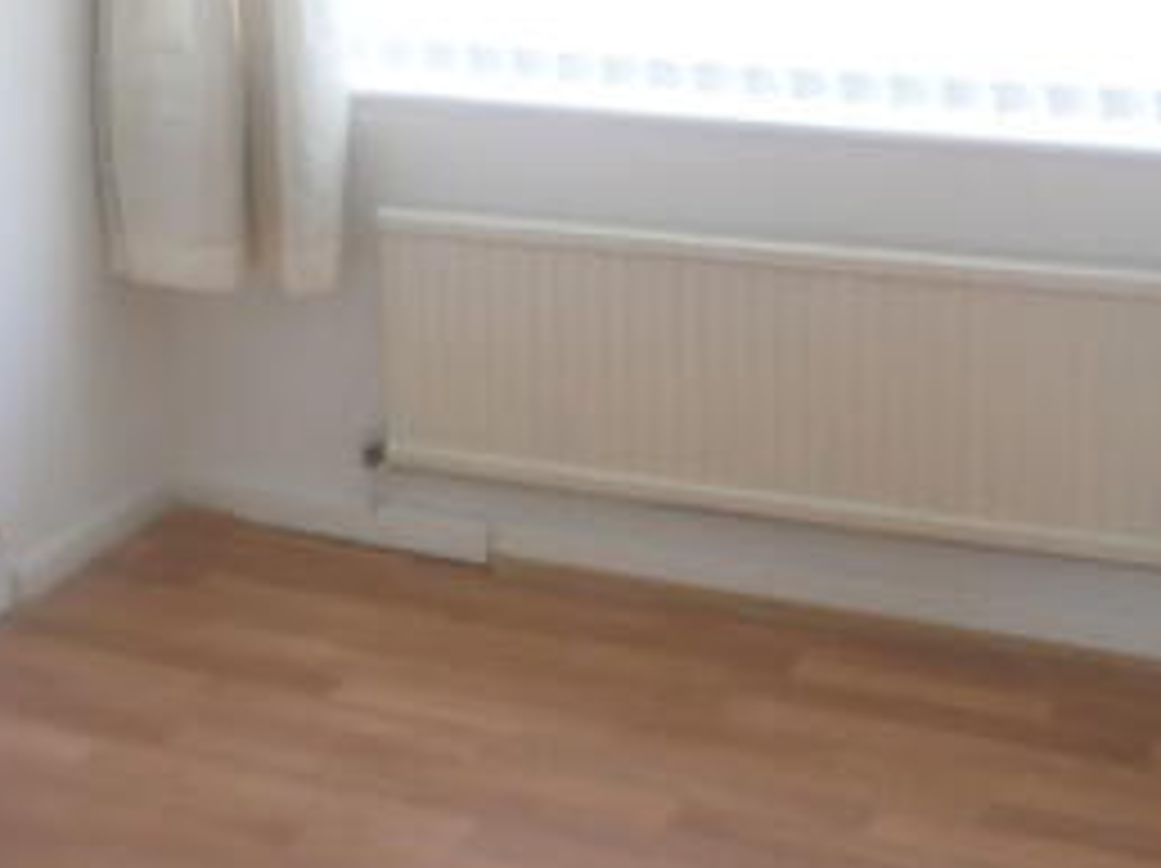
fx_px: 2044
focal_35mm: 61
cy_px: 29
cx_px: 610
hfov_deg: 31.7
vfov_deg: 23.1
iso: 100
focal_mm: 4.8
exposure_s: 1/40
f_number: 2.9
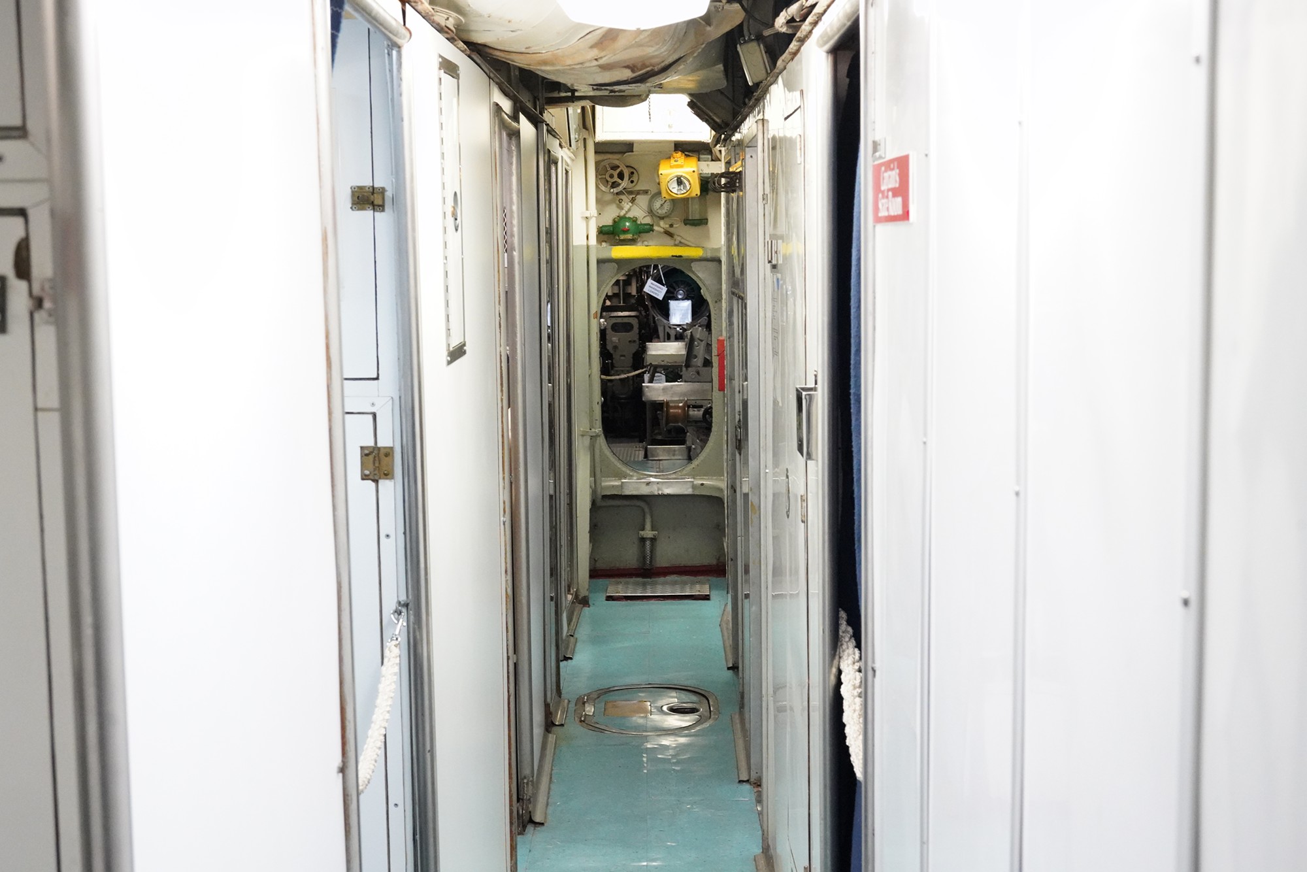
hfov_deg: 41.9
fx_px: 1706
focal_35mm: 47
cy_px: 436
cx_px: 654
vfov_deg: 28.7
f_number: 10
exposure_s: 1/100
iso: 12800
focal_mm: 47
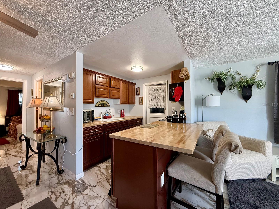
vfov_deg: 85.7
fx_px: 113
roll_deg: +0.3
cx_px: 140
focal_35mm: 14
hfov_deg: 102.1
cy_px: 104
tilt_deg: +1.2
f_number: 2.2
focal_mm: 2.22
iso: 200
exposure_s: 1/60
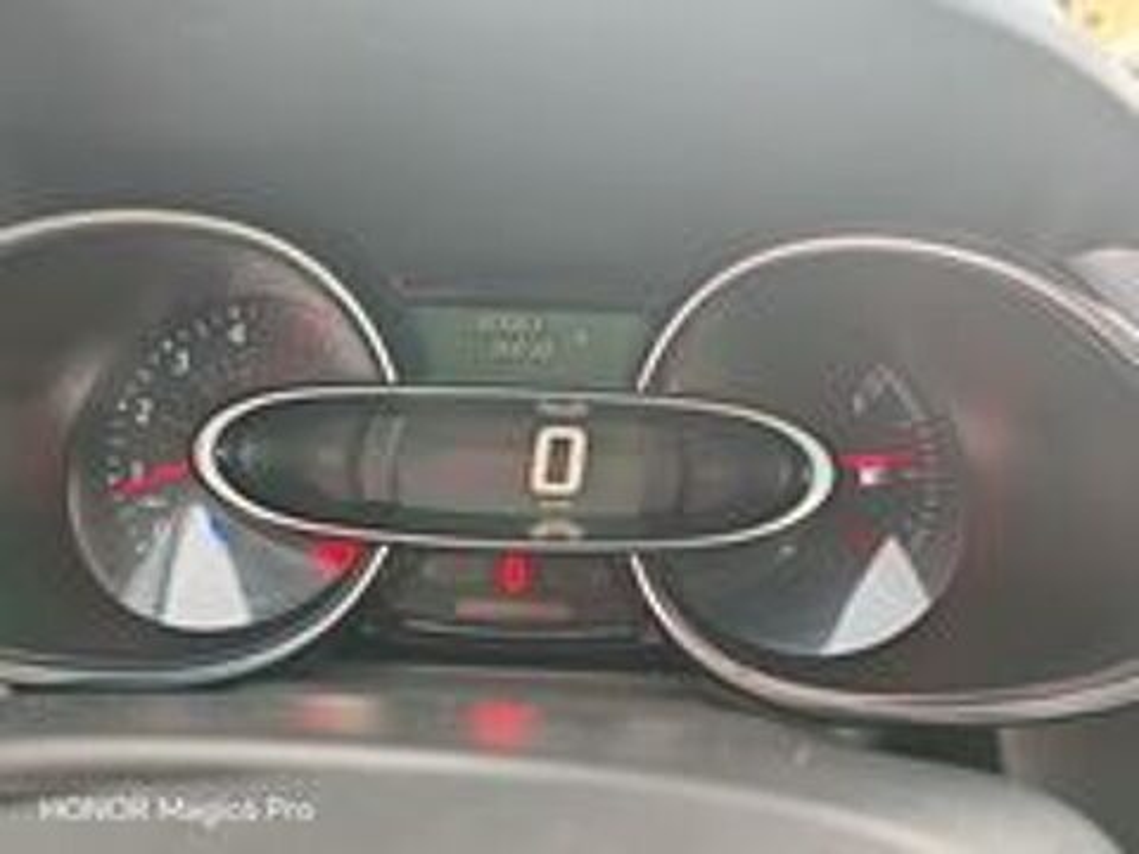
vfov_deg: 45.4
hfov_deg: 58.4
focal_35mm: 31
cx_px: 570
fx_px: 1020
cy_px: 427
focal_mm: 6.83
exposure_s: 1/100
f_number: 2
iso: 250
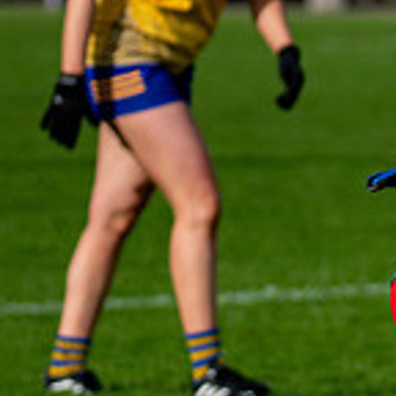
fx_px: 8283
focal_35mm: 640
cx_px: 682
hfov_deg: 2.7
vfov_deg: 2.7
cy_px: 371
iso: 200
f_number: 2.8
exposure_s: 1/4000
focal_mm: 125
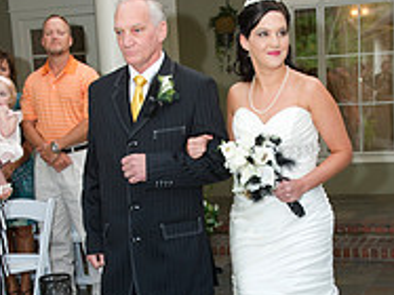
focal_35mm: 74
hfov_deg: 26.3
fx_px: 842
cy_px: 259
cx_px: 208
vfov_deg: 19.5
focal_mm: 32
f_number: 5
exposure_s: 1/80
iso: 800
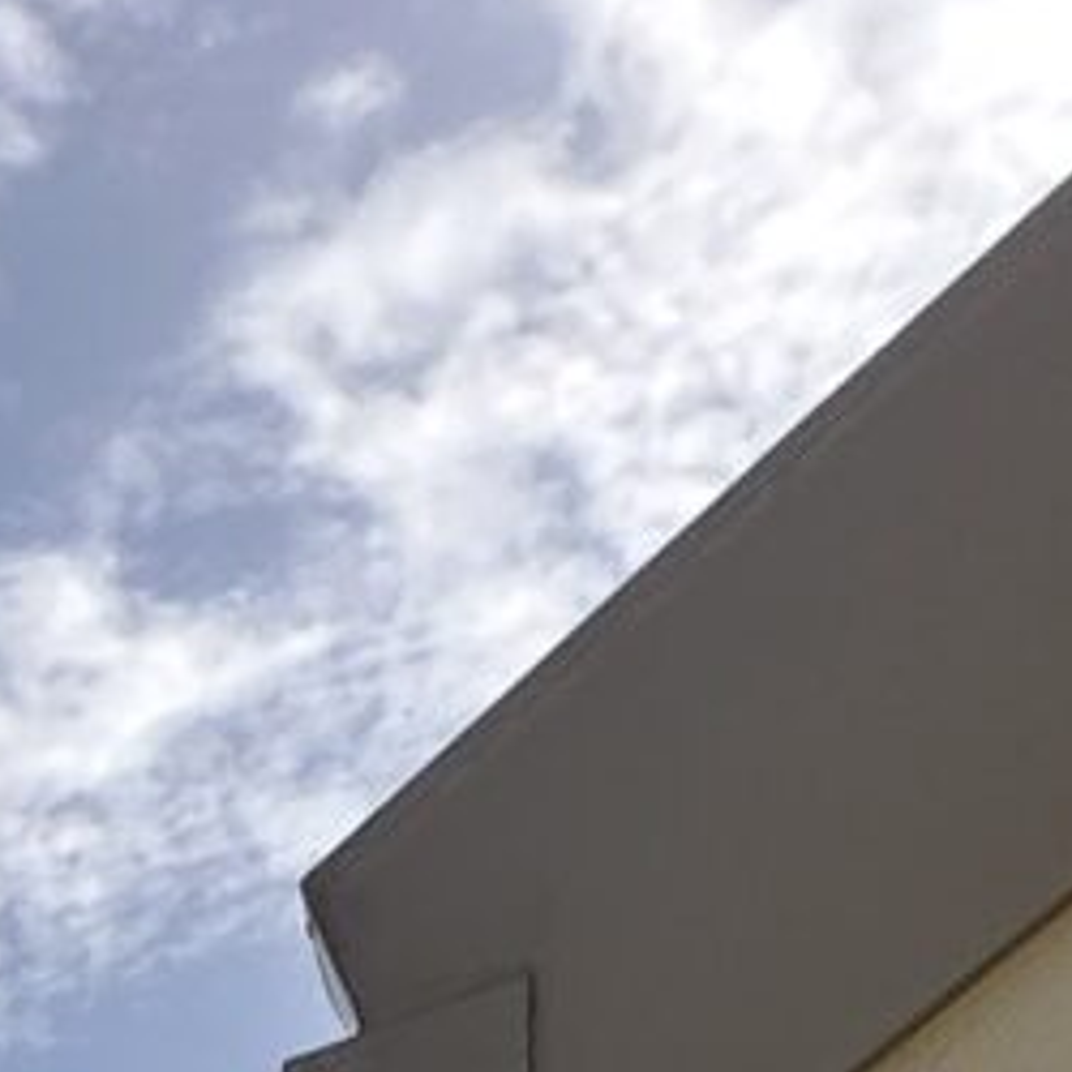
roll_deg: +5.2
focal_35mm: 99
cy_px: 4267
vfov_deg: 8.2
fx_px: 3469
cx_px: -673
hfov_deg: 15.7
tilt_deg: -19.1
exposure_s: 1/1453
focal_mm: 2.22
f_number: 2.2
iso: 40
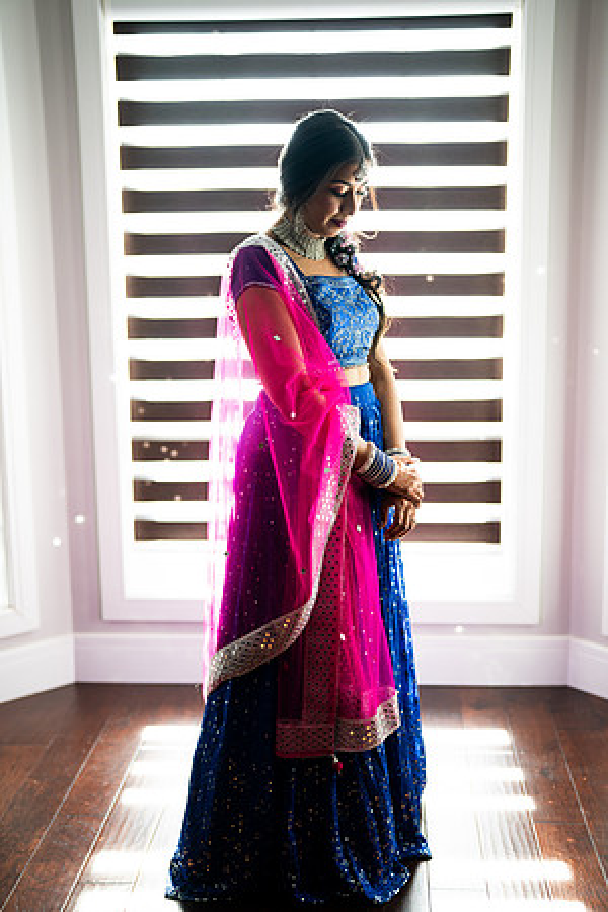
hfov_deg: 27.0
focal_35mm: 50
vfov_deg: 39.6
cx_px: 304
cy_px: 456
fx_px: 1267
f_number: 1.4
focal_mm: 50
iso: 320
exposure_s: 1/160
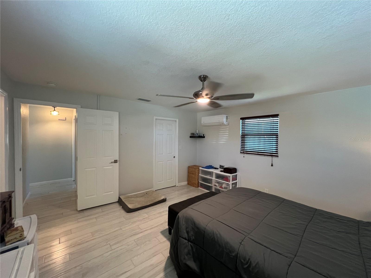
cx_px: 186
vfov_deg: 89.9
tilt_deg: -0.9
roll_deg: -0.3
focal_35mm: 13
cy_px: 139
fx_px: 139
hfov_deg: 106.2
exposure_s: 1/60
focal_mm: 1.57
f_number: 1.8
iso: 250
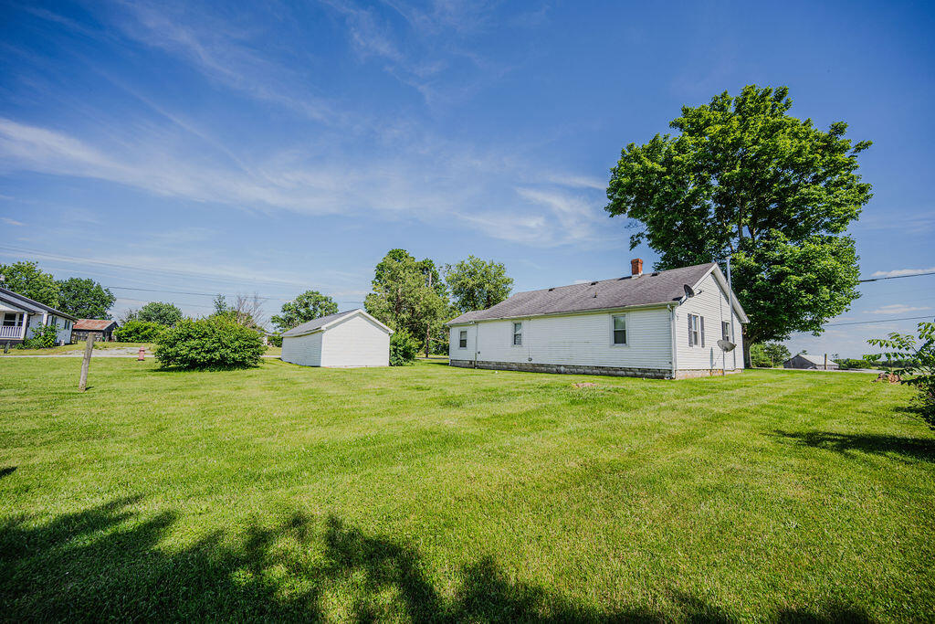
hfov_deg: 104.2
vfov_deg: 81.2
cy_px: 312
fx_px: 364
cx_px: 468
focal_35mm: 14
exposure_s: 1/200
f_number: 4
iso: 40
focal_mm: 14
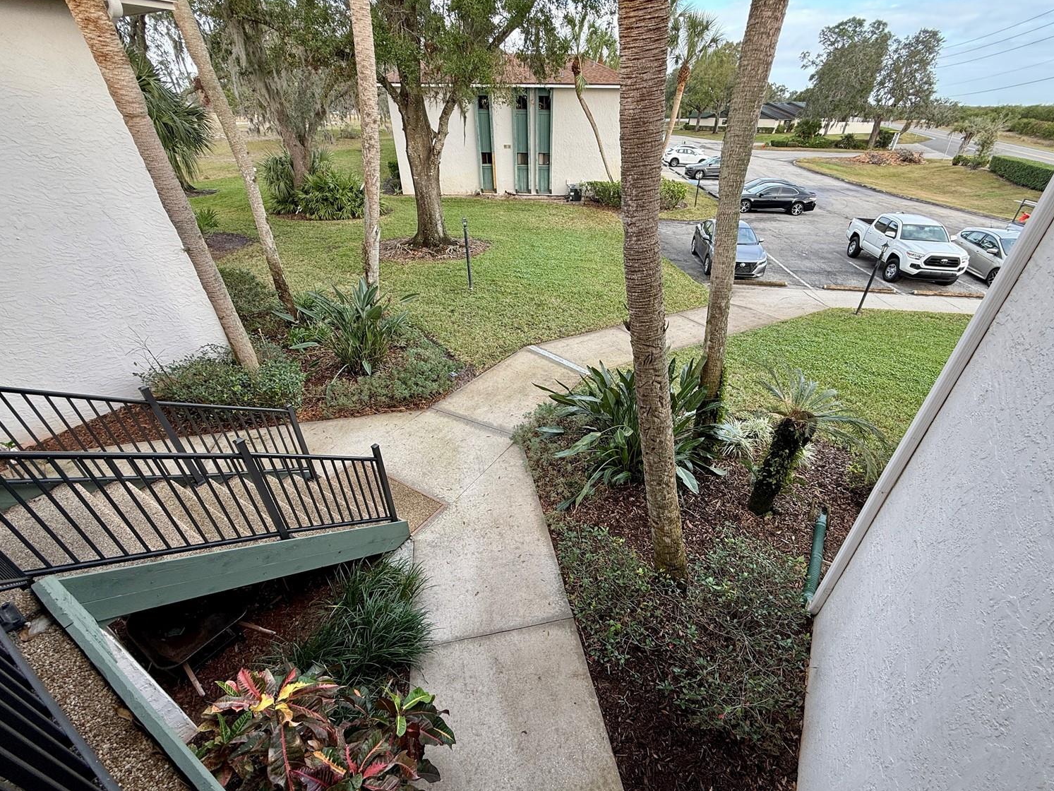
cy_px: 410
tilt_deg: -33.9
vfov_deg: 81.7
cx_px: 553
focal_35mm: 15
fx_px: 457
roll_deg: -0.8
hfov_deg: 98.1
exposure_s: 1/99
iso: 50
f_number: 2.2
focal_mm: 2.22
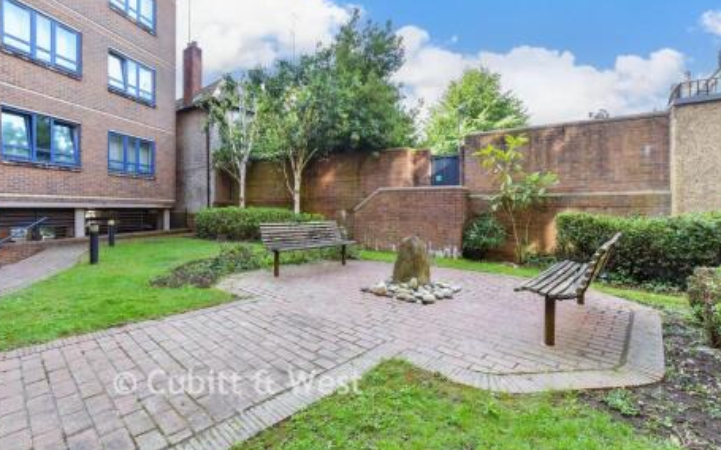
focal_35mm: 16
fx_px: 314
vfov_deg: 71.1
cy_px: 210
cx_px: 358
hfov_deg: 97.8
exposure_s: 1/30
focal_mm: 10
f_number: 8
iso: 160
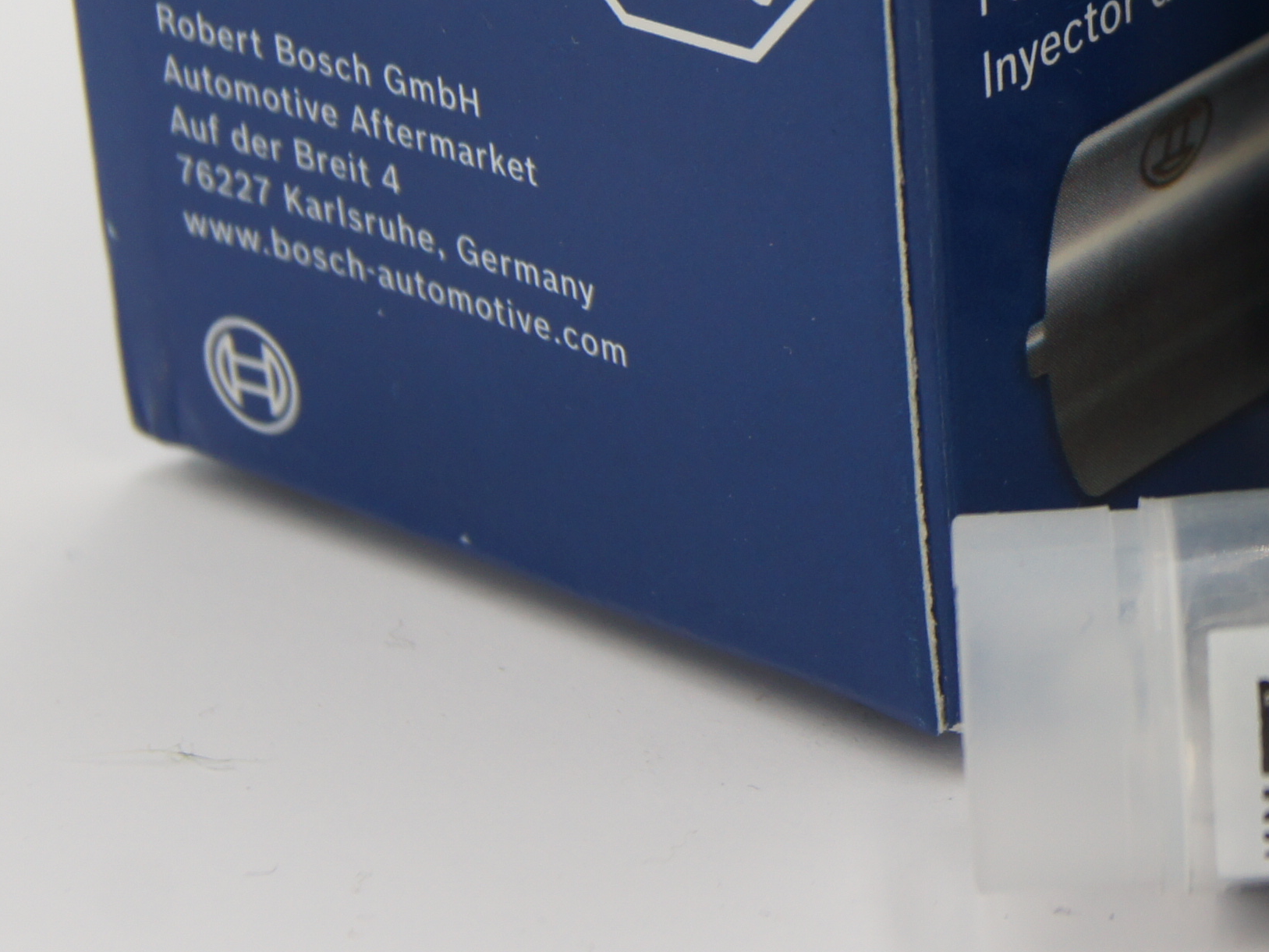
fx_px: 5220
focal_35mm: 142
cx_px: 1533
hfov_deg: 13.5
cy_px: -147
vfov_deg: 10.3
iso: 200
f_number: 5.6
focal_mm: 35
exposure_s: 1/125
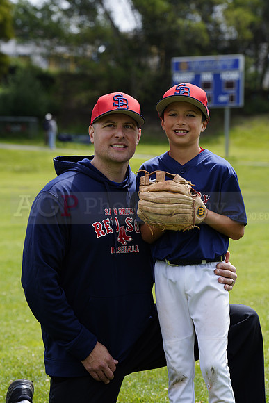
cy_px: 202
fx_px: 1434
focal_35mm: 128
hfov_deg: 10.7
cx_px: 134
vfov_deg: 16.0
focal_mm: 128
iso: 100
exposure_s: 1/250
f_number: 6.3
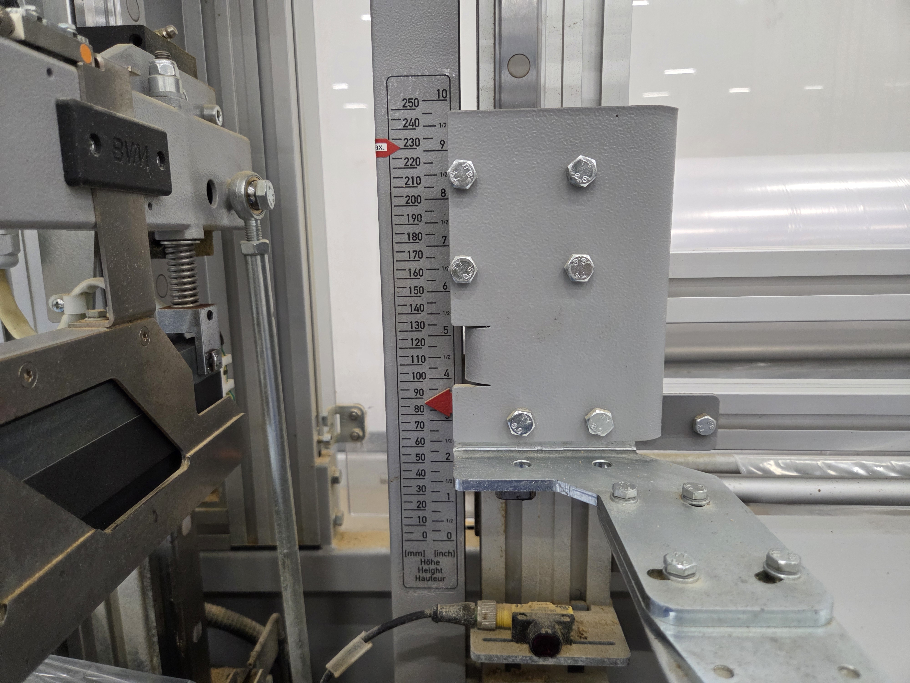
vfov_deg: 58.9
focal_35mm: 23
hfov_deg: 73.9
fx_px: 605
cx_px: 455
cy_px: 342
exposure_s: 1/100
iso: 400
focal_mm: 5.4
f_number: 1.8
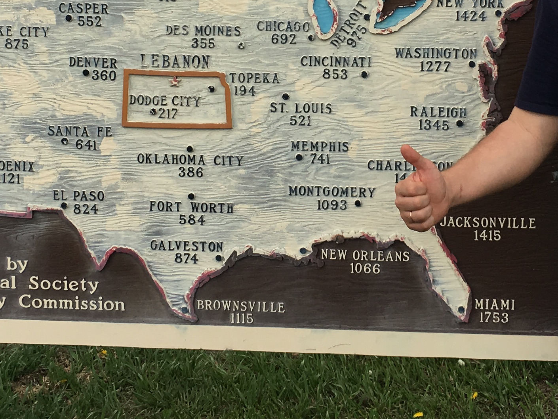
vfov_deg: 17.2
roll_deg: -0.4
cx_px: 354
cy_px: -42
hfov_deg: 23.5
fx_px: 1338
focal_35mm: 83
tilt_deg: -5.7
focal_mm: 4.15
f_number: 2.2
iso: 25
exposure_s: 1/1479
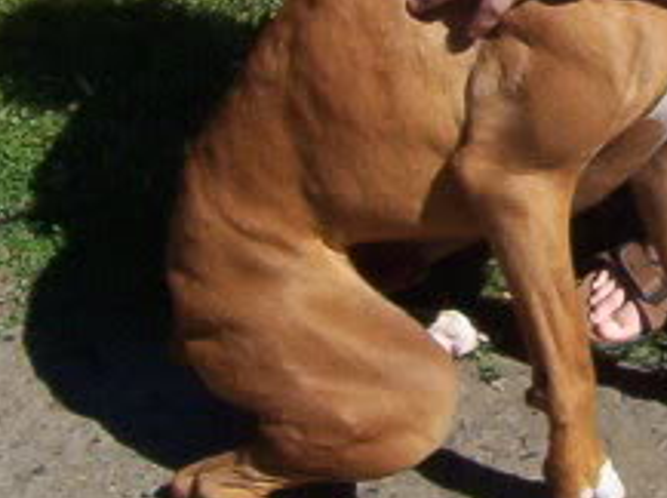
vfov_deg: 10.7
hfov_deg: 14.3
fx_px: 2616
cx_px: 652
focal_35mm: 136
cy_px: -114
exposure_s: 1/842
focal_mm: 5.54
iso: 100
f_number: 5.24
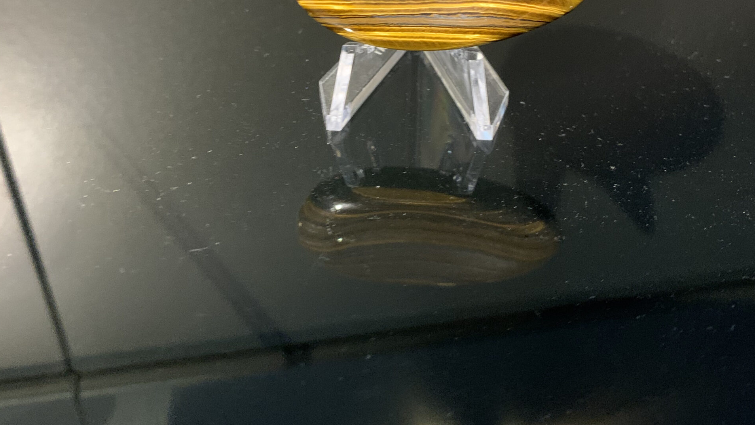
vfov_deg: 30.1
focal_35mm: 38
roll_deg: +0.9
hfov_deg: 52.8
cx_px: 379
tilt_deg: -31.4
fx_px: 761
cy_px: 56
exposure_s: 1/30
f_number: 1.8
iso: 400
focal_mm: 4.25
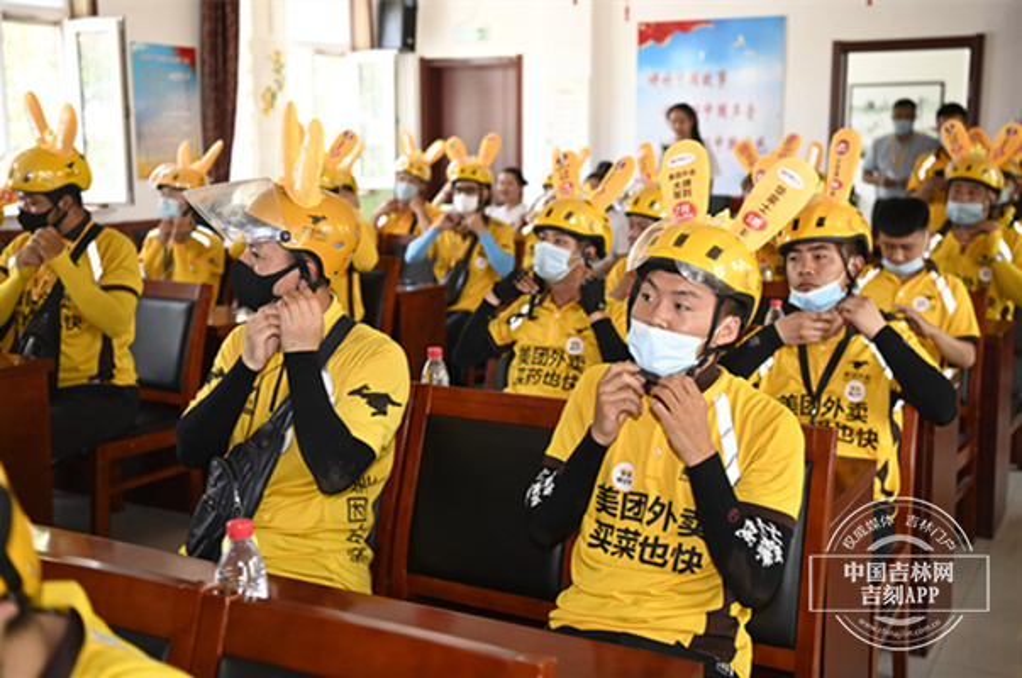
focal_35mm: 42
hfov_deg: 46.5
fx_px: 1190
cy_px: 339
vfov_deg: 31.8
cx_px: 511
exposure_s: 1/100
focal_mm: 42
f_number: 2.8
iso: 640
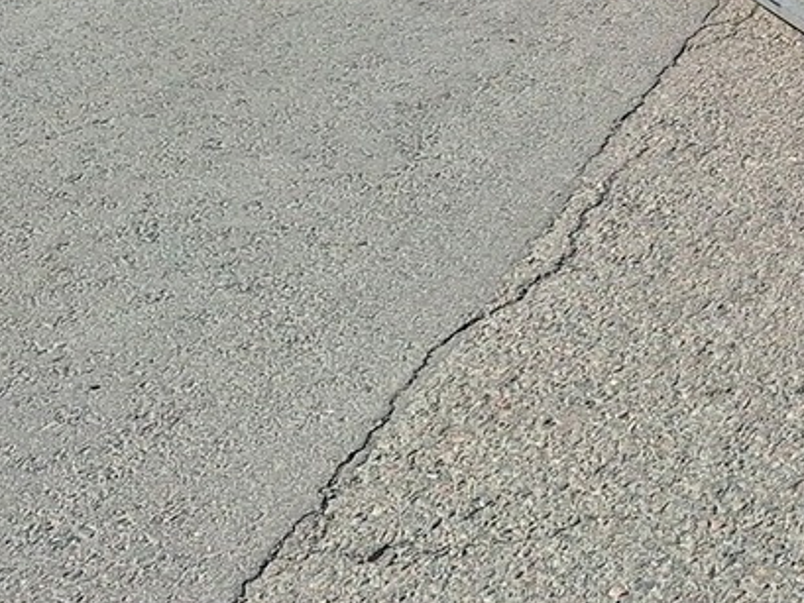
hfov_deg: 20.5
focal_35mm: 81
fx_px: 1882
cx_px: 1215
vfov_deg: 17.1
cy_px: -194
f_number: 1.8
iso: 40
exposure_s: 1/4651
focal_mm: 5.54
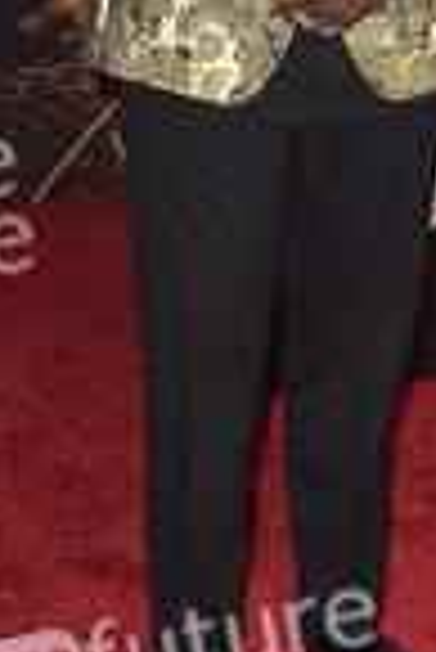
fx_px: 2501
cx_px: 294
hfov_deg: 10.0
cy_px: 22
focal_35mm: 138
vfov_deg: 14.6
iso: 1000
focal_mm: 50
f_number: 6.3
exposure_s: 1/250
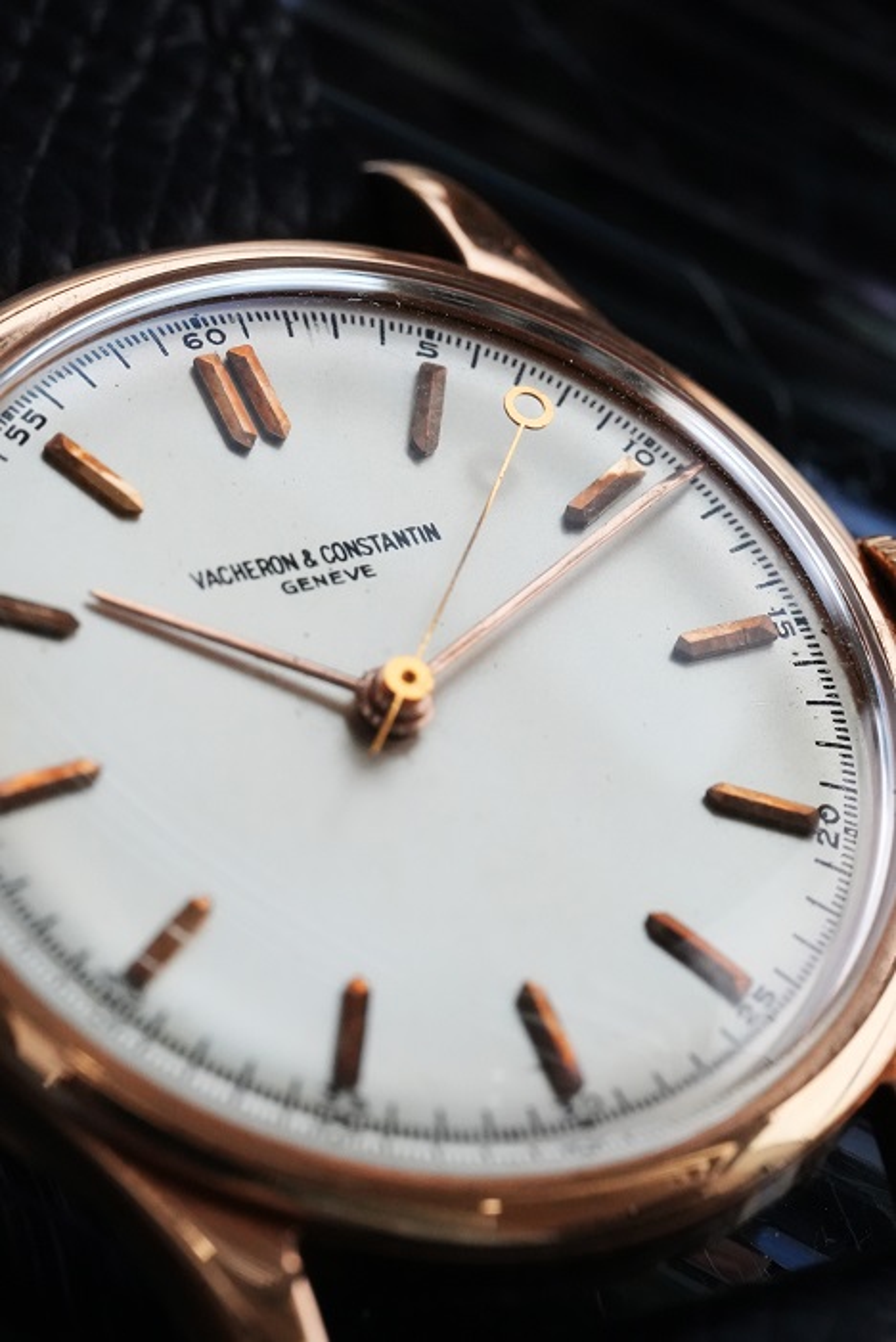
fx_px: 3916
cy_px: 671
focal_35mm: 105
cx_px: 448
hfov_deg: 13.1
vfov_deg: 19.4
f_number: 11
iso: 8000
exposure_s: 1/250
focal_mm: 105
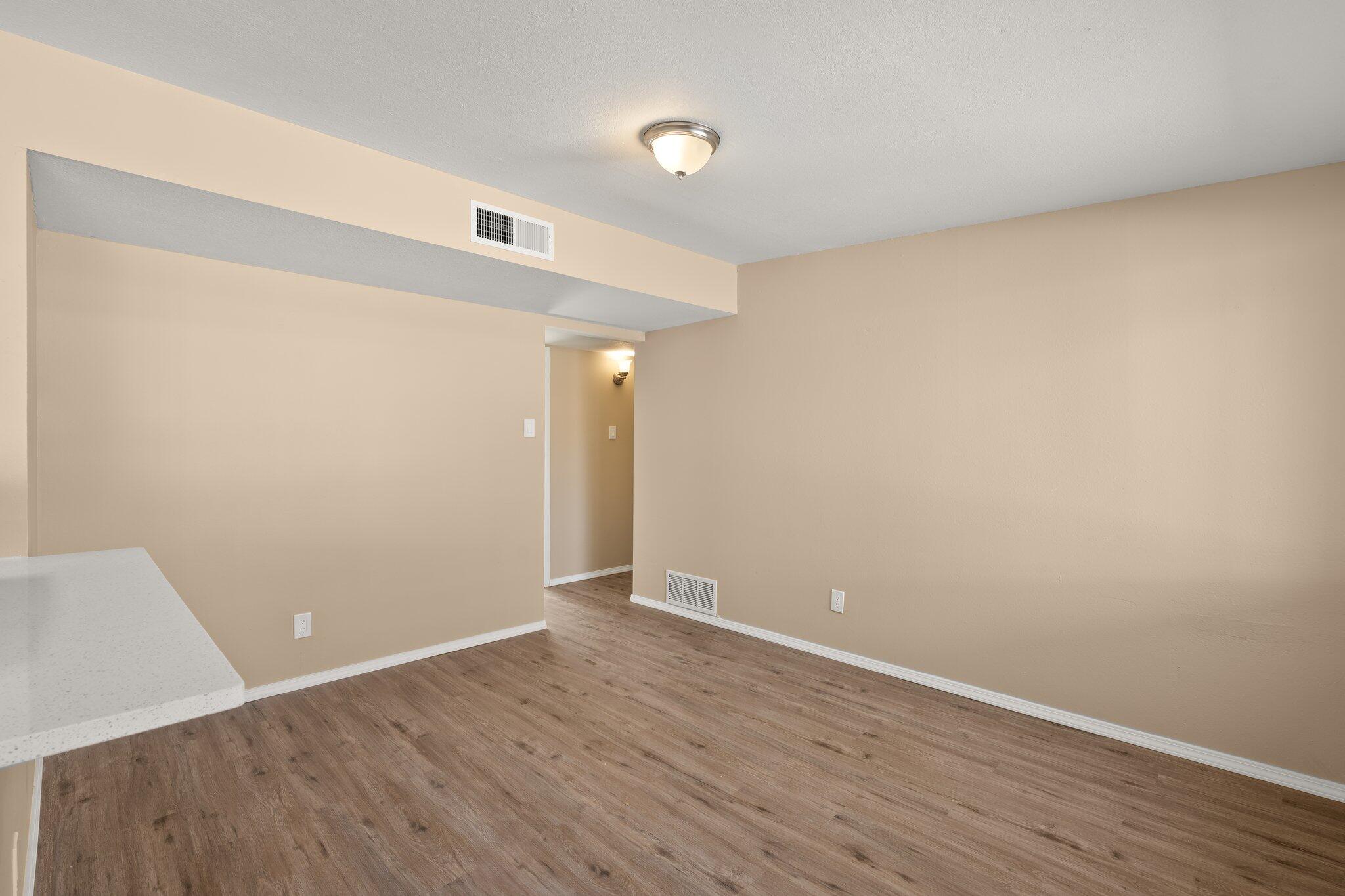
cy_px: 448
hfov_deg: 96.7
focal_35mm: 16
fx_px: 598
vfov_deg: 73.7
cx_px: 672
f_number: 9
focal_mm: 16
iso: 320
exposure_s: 1/2.5
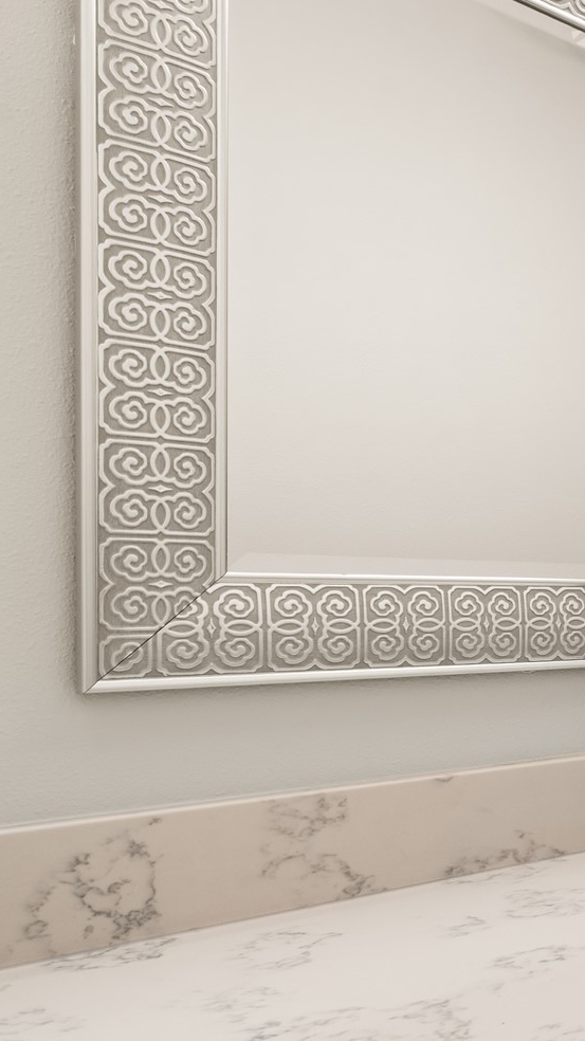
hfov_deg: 23.1
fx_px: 1021
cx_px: 958
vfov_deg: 53.8
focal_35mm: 37
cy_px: 592
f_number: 9
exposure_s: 1/2
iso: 200
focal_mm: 16
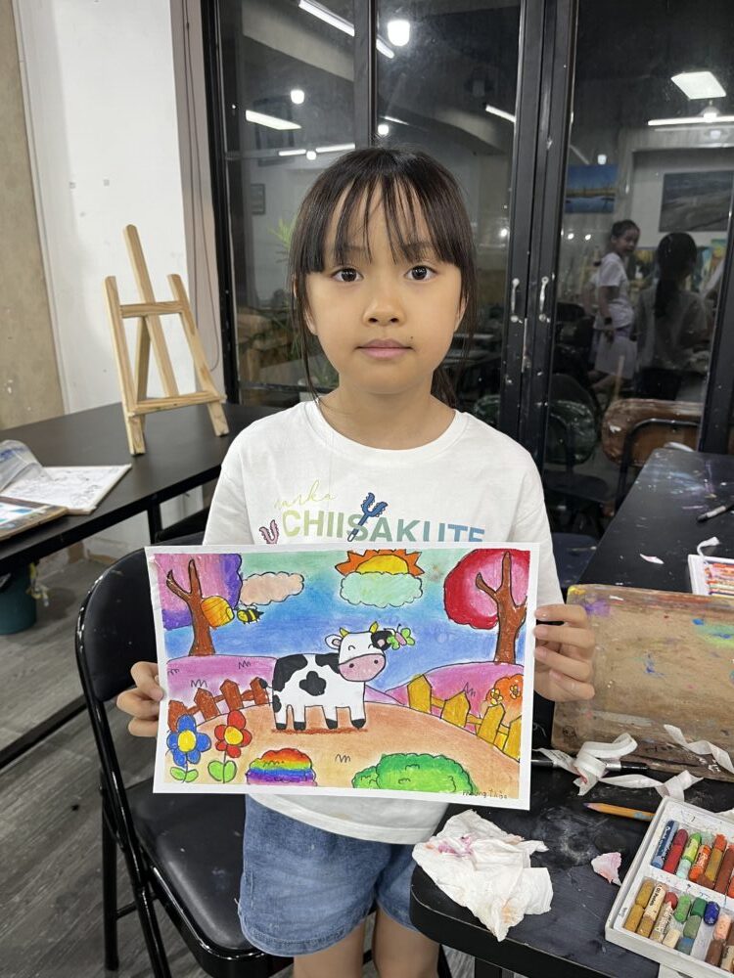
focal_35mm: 26
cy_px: 489
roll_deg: +1.3
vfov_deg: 67.3
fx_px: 735
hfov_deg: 53.1
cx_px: 367
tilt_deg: -17.6
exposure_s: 1/50
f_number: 1.6
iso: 64
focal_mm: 5.1
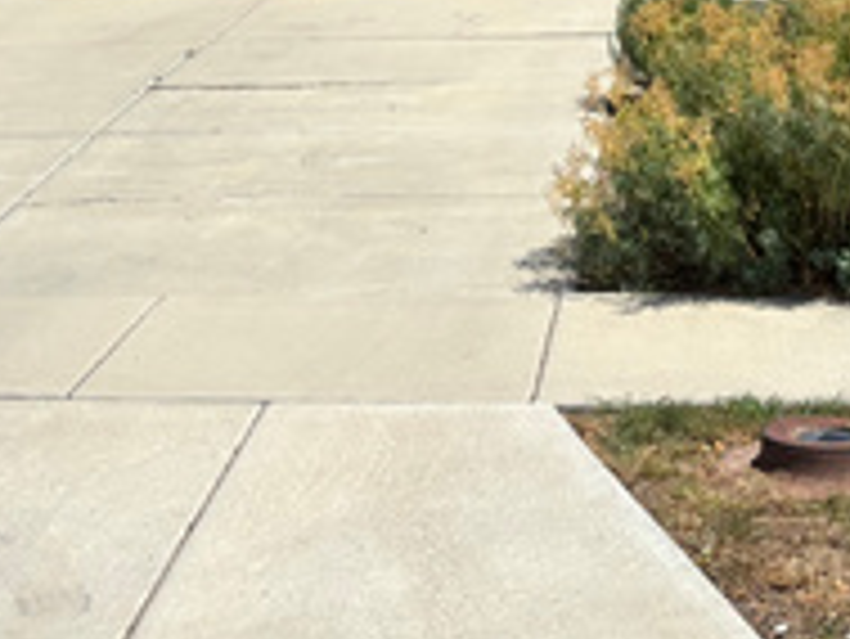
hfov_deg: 22.1
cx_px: 576
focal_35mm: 88
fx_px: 2162
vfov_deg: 15.5
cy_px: -320
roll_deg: +1.0
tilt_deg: +4.8
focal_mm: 5.96
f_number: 1.6
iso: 50
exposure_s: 1/4255
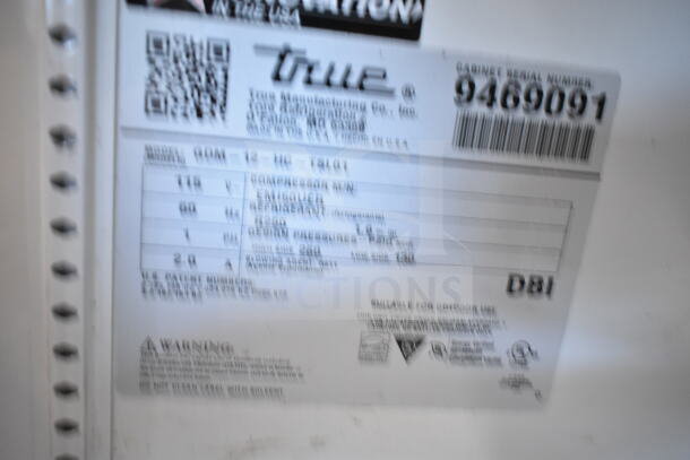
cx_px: 345
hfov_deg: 61.9
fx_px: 575
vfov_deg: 43.6
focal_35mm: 30
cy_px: 230
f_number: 3.5
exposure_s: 1/30
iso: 2000
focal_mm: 20
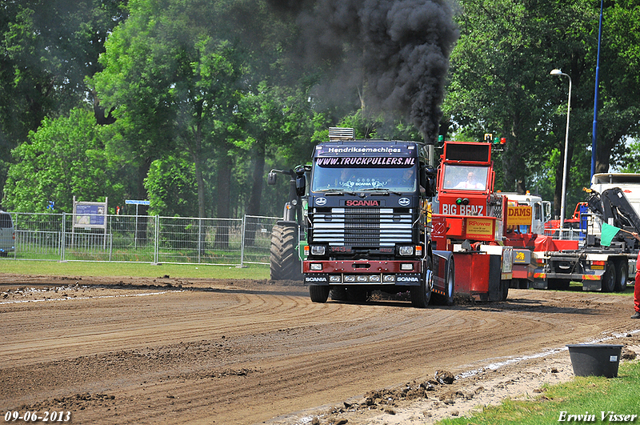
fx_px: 4394
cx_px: 320
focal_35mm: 248
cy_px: 212
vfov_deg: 5.5
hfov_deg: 8.3
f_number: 7.1
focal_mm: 165
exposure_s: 1/1250
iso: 400
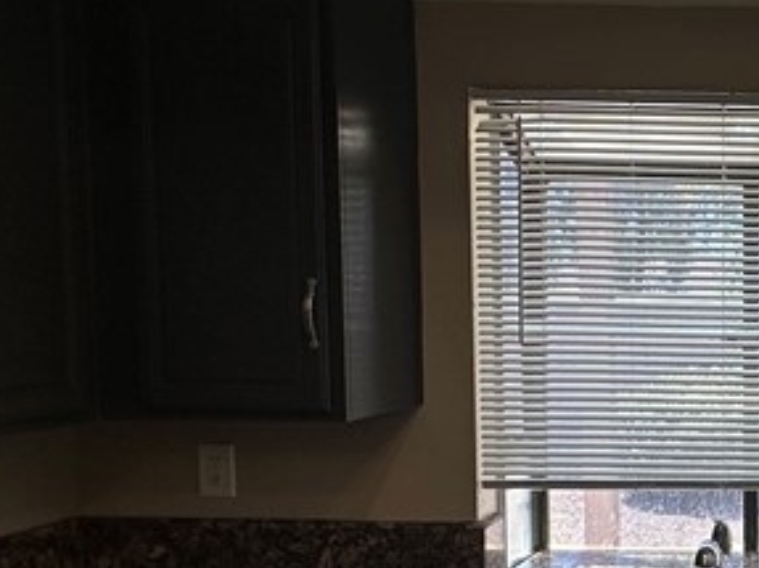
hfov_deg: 30.4
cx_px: 979
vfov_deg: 29.0
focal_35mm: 50
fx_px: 1096
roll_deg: -0.7
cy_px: 357
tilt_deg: -3.5
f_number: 2.2
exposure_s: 1/160
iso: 40
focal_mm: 2.22
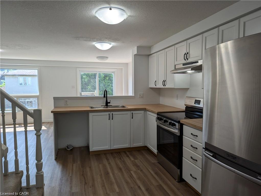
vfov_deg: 56.9
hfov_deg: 71.5
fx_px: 181
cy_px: 98
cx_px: 130
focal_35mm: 24
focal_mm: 6.81
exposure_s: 1/519
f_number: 1.85
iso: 45
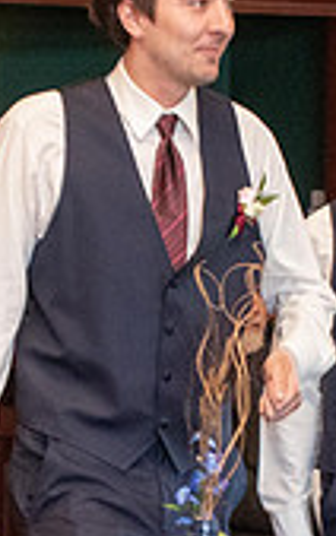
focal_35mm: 244
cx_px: 146
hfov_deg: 5.4
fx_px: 3566
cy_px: 312
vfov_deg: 8.6
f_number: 4.8
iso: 2200
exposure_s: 1/60
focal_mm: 38
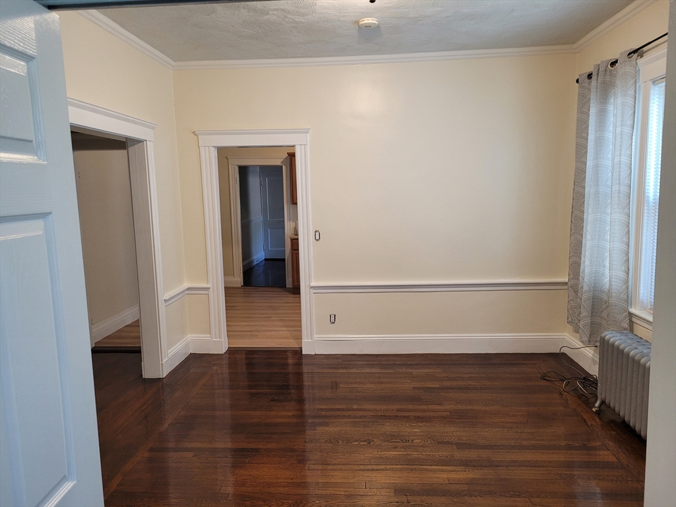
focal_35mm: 26
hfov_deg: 67.3
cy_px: 254
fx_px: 508
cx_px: 338
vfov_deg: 53.1
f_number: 1.8
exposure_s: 1/60
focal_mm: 5.4
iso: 250
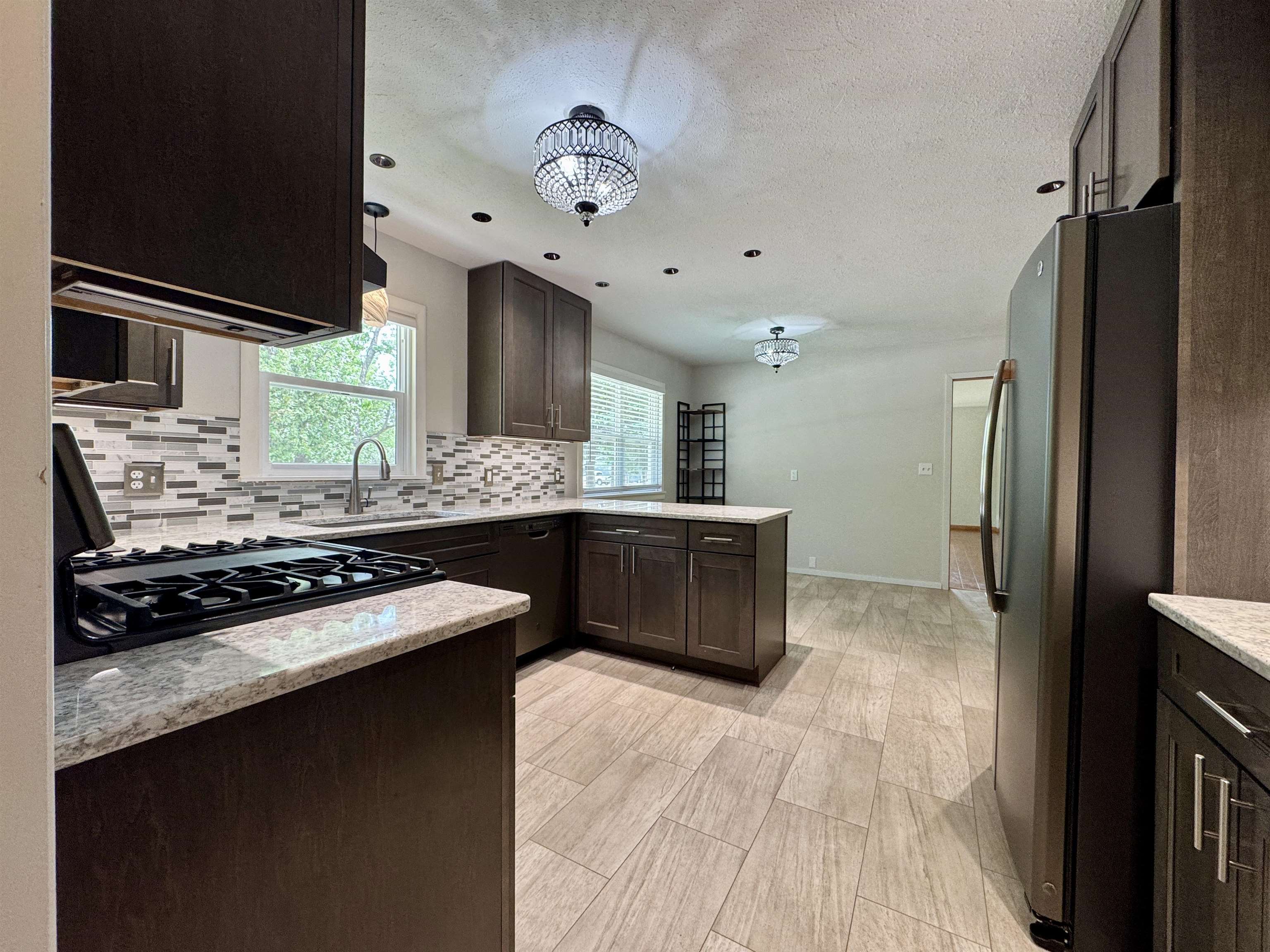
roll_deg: -1.1
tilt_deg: -1.0
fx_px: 514
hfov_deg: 102.1
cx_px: 635
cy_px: 476
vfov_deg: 85.7
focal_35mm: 14
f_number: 2.2
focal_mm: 2.22
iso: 160
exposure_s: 1/120
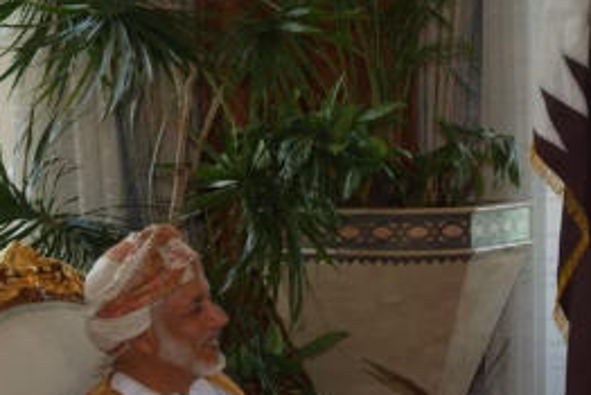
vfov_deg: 11.0
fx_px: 2020
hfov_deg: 16.3
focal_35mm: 123
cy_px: 429
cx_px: 586
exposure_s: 1/90
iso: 400
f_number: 5.6
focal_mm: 28
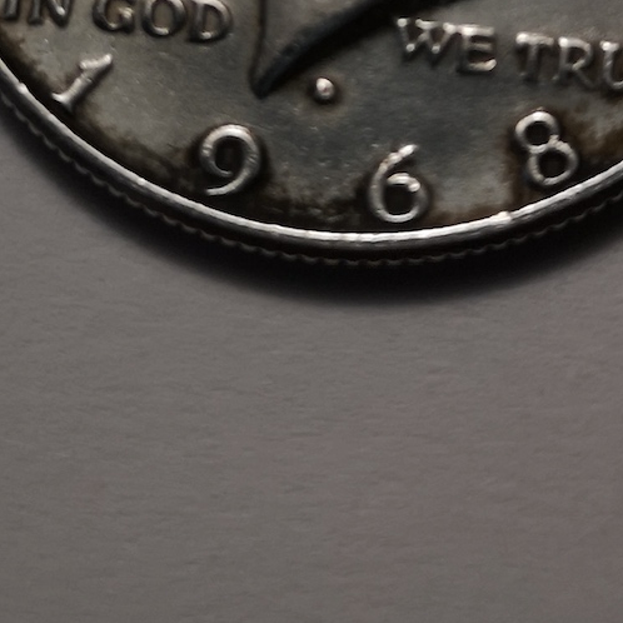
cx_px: 288
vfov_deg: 14.6
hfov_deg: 15.2
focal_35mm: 115
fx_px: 2342
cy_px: -138
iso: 64
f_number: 1.8
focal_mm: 5.58
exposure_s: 1/50
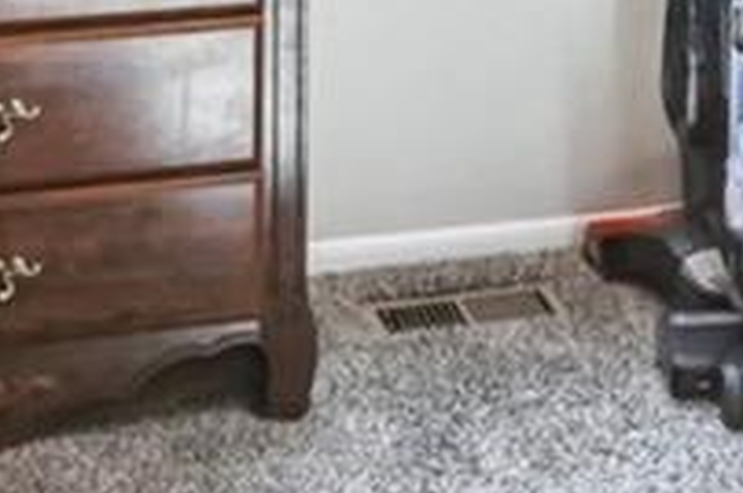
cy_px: -648
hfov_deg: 16.6
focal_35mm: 123
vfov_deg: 9.9
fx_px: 2534
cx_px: 515
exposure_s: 1/80
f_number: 7.1
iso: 400
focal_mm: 15.5
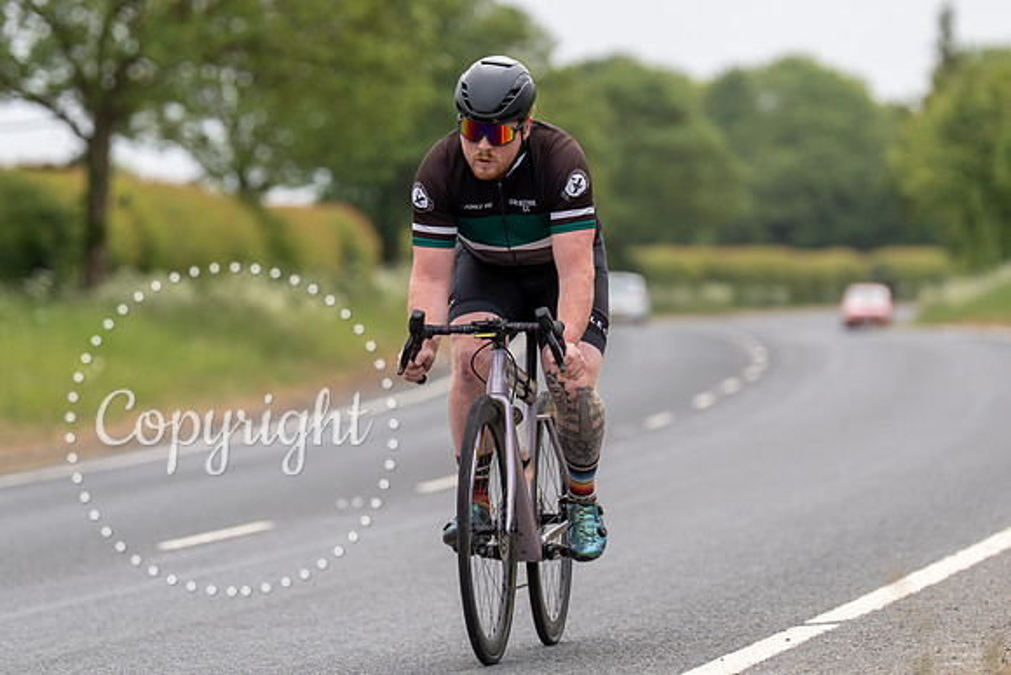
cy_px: 222
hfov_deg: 8.9
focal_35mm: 231
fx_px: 6484
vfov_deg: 6.0
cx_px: 501
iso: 125
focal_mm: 158
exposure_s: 1/1250
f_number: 3.2
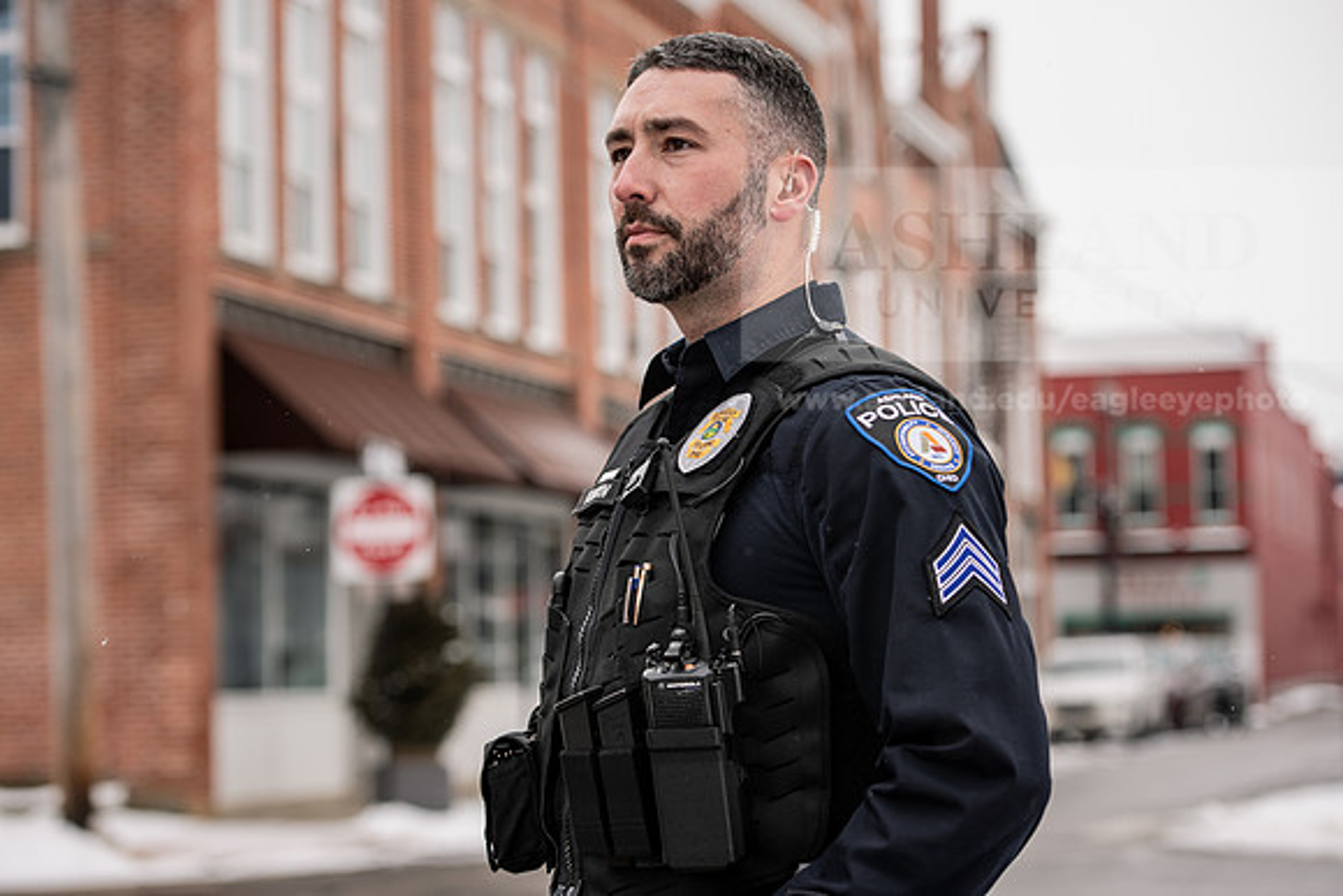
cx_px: 672
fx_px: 3209
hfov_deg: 23.6
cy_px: 448
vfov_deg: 15.9
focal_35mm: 86
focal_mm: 86
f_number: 4
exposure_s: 1/500
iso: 125
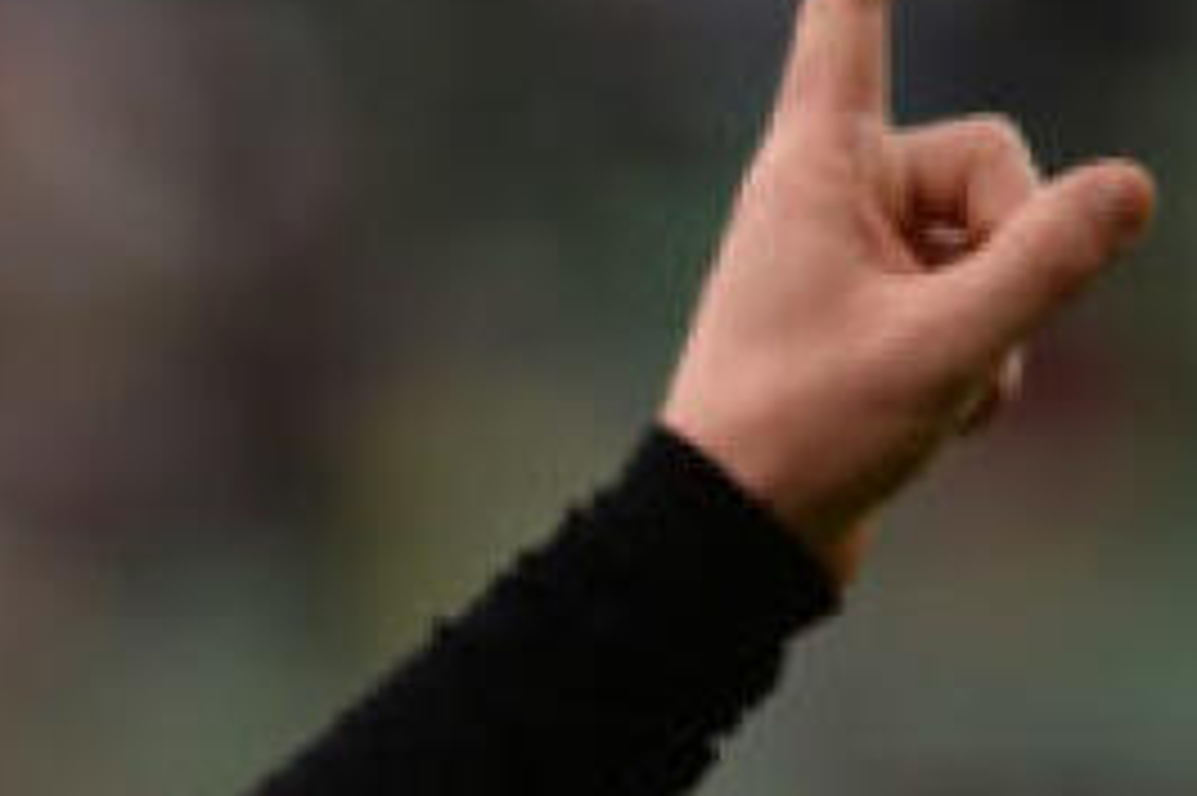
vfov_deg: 1.0
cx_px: -1422
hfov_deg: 1.5
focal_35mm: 1355
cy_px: 1511
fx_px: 45024
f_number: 2.8
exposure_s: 1/2500
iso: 500
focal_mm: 300
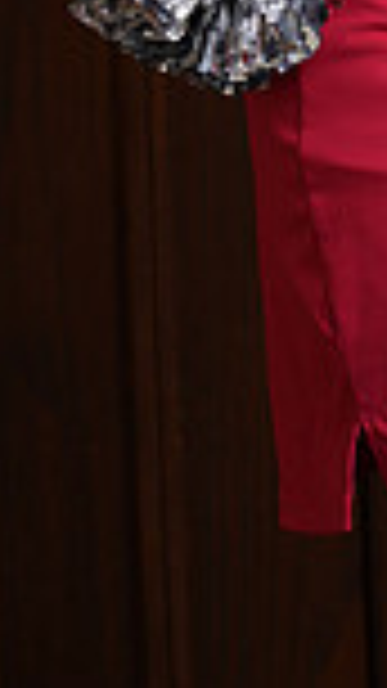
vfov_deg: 6.2
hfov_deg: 3.6
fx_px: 6170
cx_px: 536
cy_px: -576
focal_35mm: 338
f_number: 5.6
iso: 200
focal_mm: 85
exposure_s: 1/250
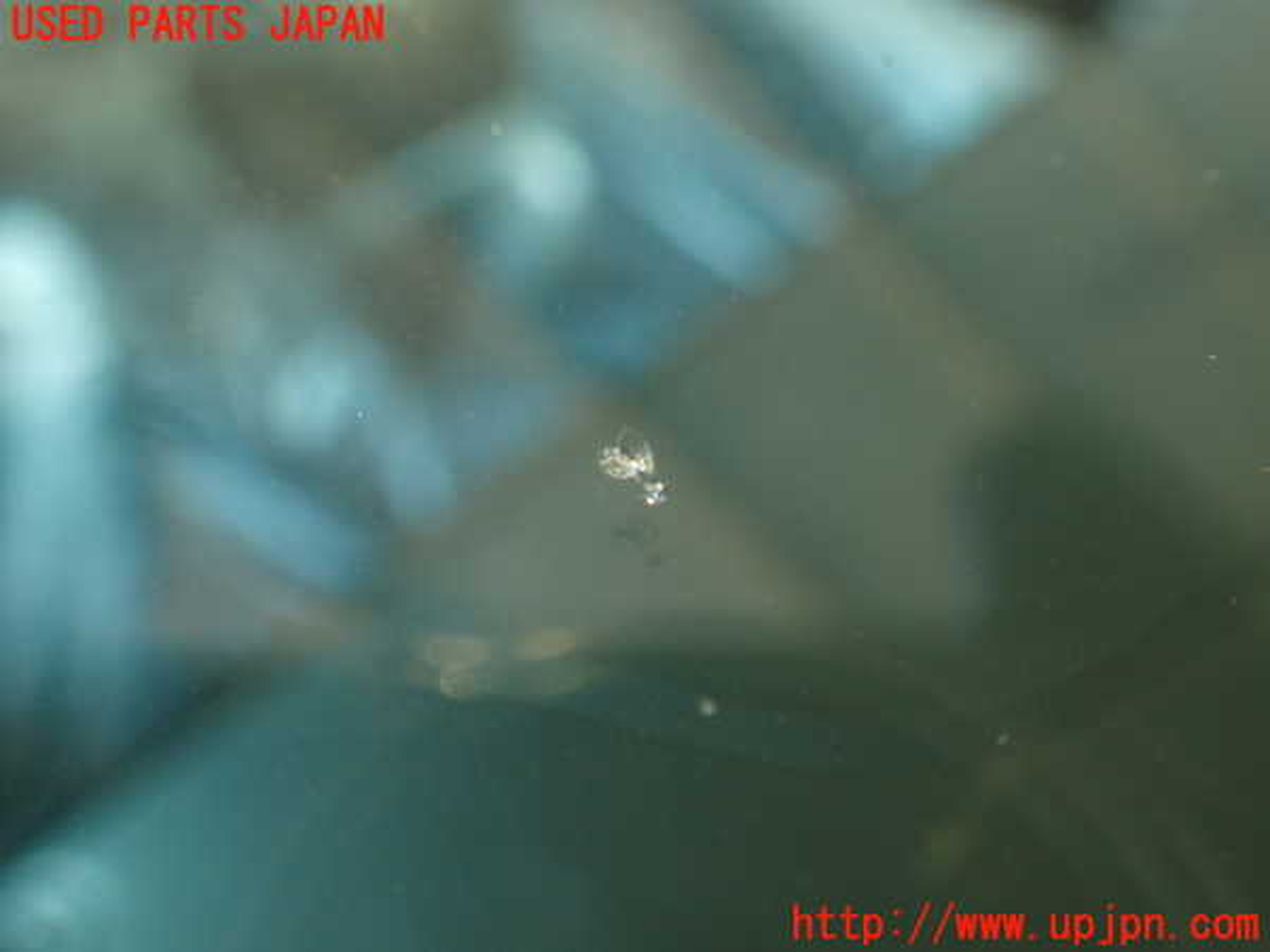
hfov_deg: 56.8
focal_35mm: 32
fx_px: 1174
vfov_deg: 44.2
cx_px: 635
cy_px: 476
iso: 200
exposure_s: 1/40
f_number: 2.4
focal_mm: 5.79
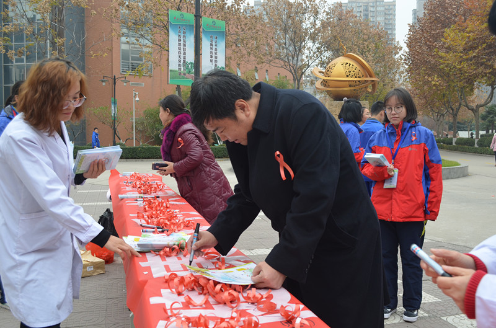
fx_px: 453
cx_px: 248
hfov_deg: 57.3
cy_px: 164
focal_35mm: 33
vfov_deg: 39.8
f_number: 6.3
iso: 200
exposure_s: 1/160
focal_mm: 22
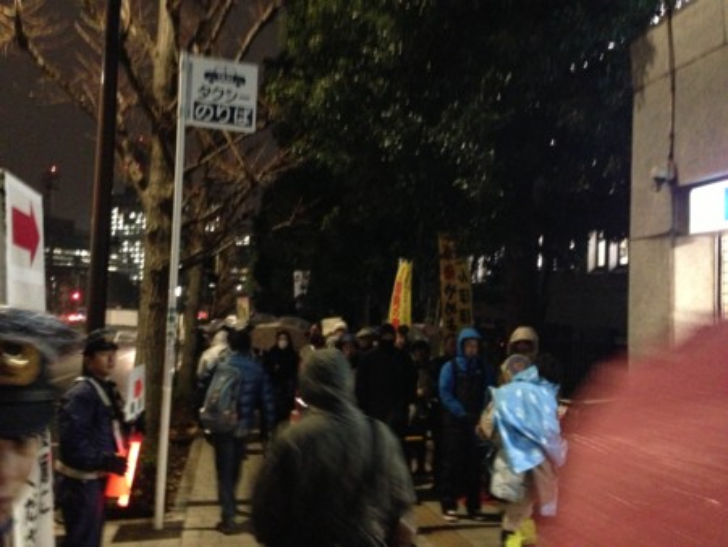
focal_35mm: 33
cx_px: 364
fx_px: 694
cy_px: 274
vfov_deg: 43.0
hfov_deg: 55.3
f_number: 2.4
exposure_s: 1/15
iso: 800
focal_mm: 4.13
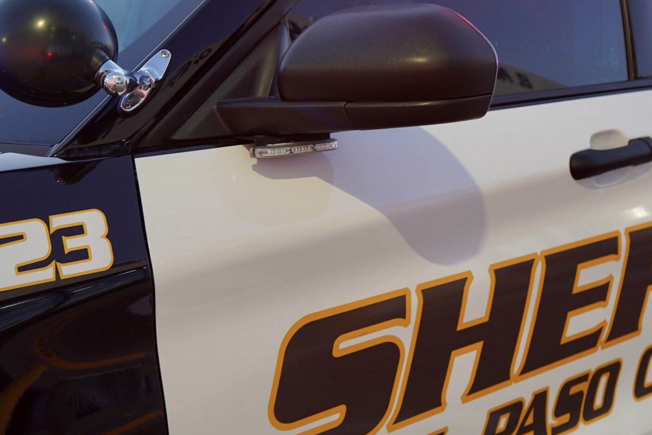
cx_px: 387
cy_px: 165
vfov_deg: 25.0
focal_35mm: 54
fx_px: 978
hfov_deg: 36.8
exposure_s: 1/30
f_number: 3.5
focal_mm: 30
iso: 320
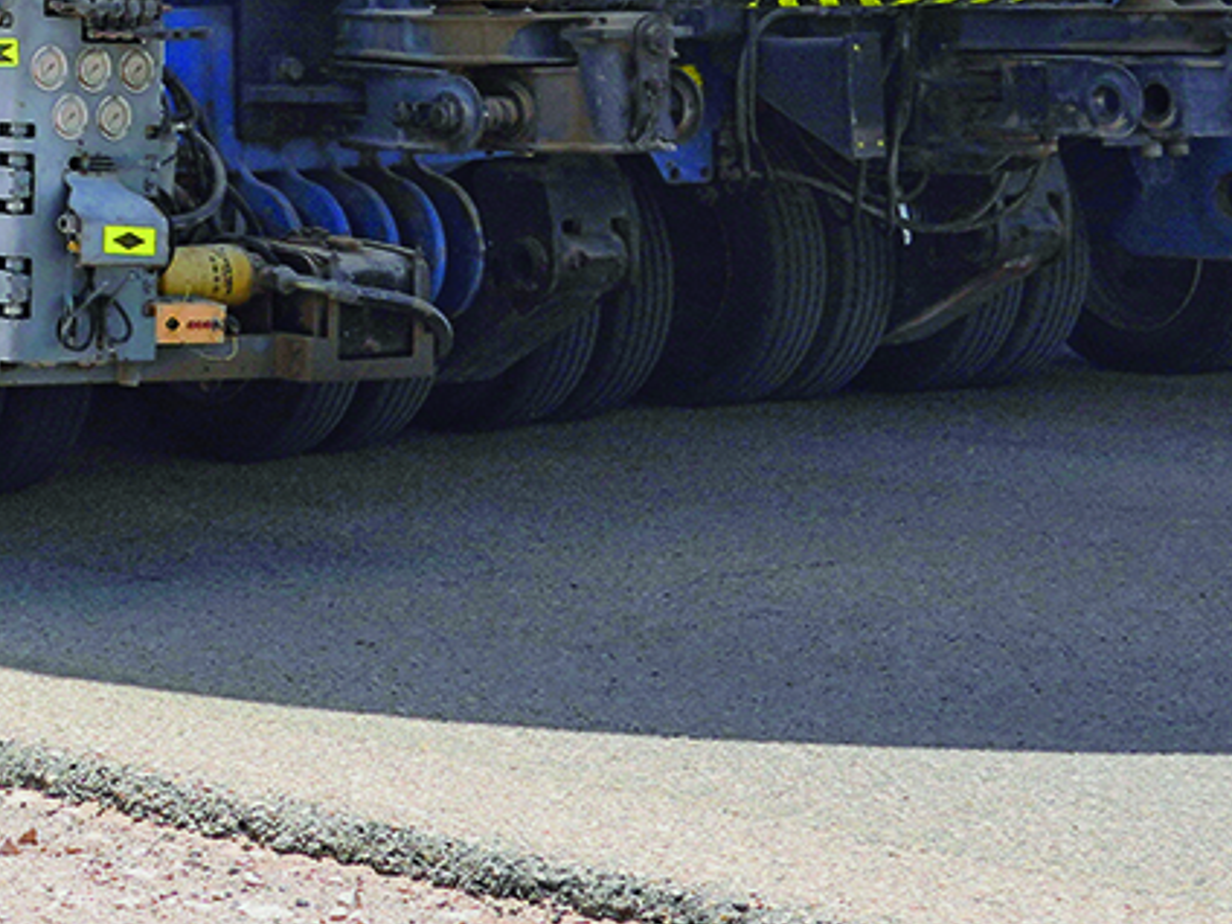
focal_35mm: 135
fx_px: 4805
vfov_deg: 10.5
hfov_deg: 13.9
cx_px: -479
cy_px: -535
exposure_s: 1/400
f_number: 9
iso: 100
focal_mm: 24
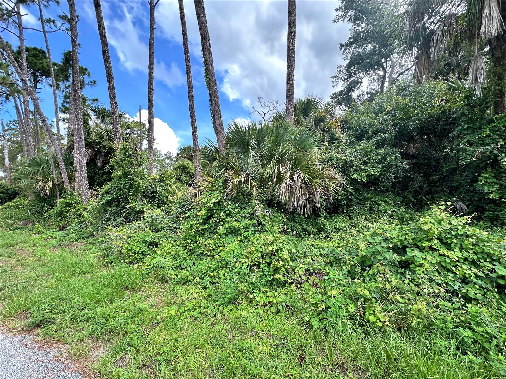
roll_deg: +2.3
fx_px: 205
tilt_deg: +2.1
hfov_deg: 102.1
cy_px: 190
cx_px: 253
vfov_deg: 85.7
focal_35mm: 14
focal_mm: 2.22
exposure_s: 1/246
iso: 40
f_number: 2.2
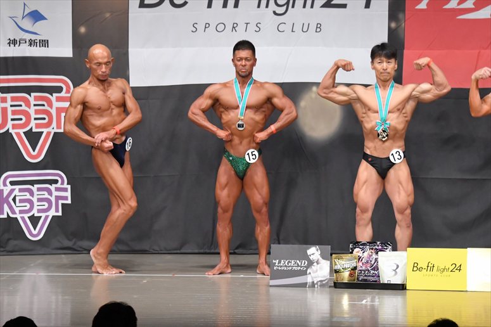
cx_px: 246
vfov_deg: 7.3
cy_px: 164
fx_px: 2549
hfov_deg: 11.0
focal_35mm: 187
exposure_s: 1/400
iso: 6400
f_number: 5.6
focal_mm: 125
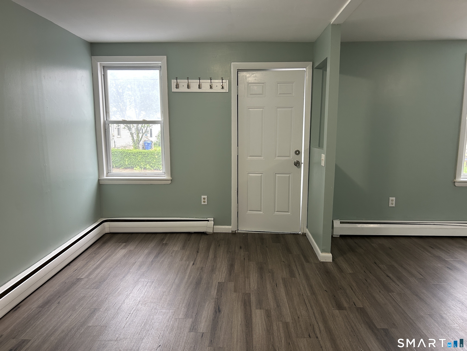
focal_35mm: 26
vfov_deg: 53.1
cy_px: 176
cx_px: 234
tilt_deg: -5.2
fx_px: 351
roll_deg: +0.1
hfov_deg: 67.3
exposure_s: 1/60
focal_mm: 5.7
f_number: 1.5
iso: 125
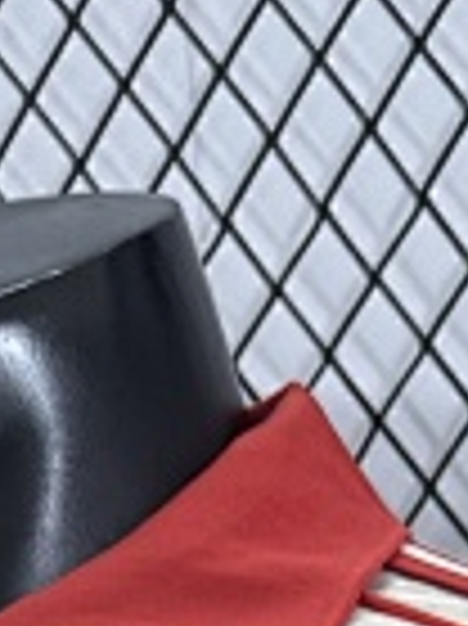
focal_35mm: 138
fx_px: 2491
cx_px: 652
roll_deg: +1.3
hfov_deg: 10.4
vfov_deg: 10.8
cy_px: 1747
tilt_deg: -9.1
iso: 125
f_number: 1.78
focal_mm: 6.76
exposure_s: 1/100
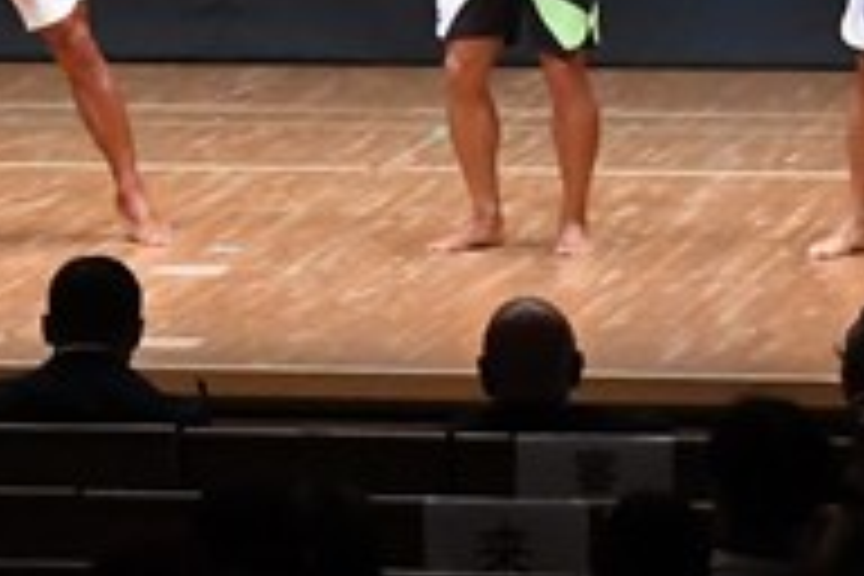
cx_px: 340
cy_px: -63
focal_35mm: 392
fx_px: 9407
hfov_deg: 5.3
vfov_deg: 3.5
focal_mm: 65
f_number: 5.6
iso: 6400
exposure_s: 1/400
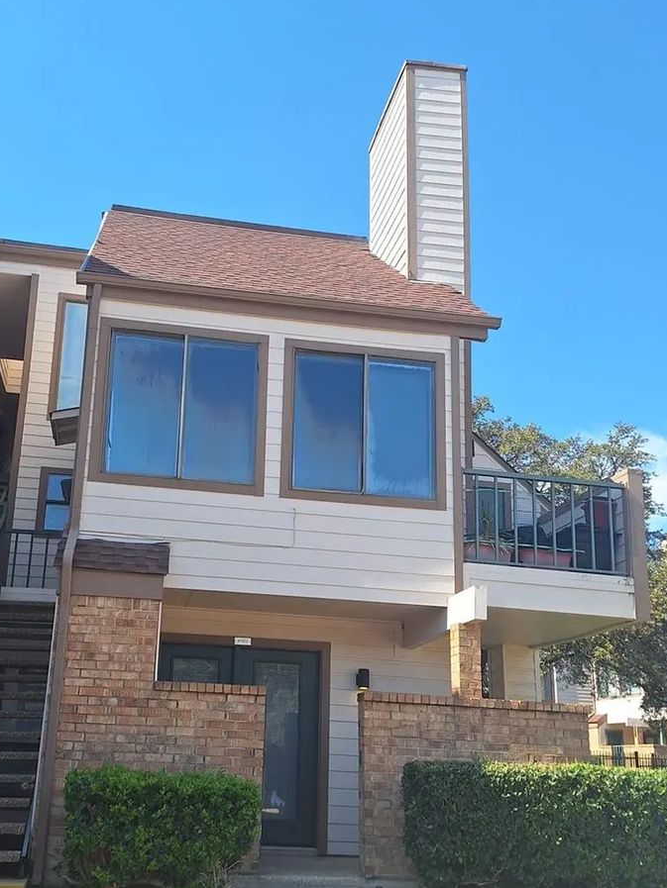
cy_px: 528
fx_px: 899
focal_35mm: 35
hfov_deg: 40.4
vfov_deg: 52.3
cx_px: 254
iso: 40
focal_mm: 5.54
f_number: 1.8
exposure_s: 1/1466
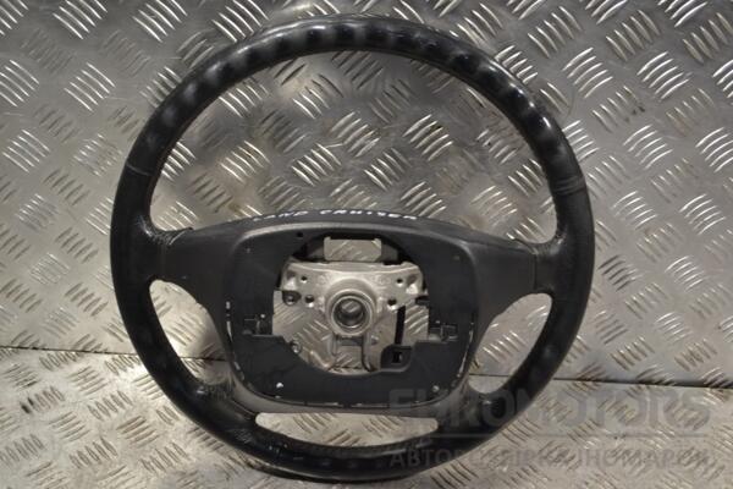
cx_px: 366
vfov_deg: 28.1
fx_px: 977
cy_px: 244
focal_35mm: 48
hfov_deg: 41.1
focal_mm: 32
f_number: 4.8
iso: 400
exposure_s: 1/80
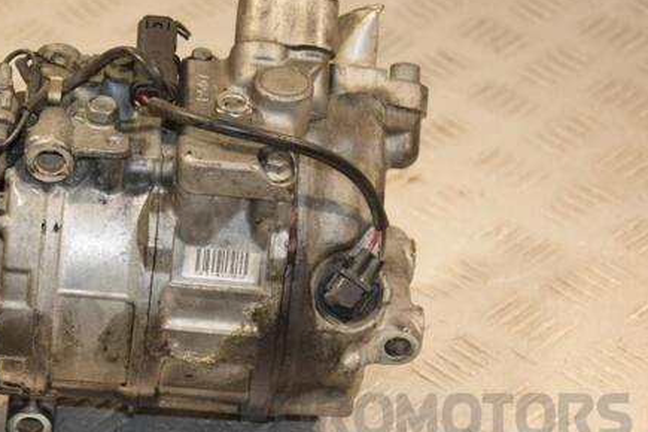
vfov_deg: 11.4
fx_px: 2160
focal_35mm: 120
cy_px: 217
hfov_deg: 17.0
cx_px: 213
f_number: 5
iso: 800
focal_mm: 58
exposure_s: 1/160
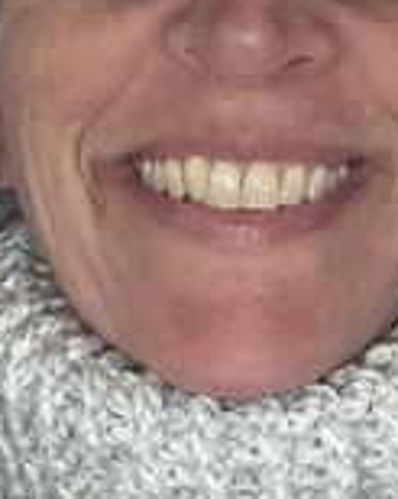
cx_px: 193
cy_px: 185
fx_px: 1489
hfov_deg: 15.2
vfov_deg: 19.0
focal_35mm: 101
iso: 200
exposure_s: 1/36
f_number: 2.2
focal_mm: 2.87
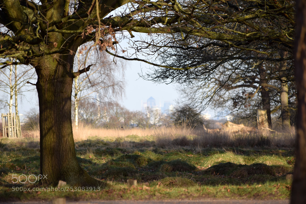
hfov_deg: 6.9
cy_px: 102
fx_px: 2549
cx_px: 153
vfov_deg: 4.6
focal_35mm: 300
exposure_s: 1/500
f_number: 5.6
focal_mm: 200
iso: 200
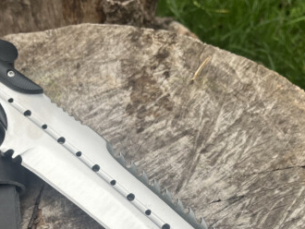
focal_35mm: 63
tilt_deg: -53.6
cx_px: 101
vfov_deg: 22.0
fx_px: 555
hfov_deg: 30.5
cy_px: 252
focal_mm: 5.1
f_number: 1.6
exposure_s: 1/211
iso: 40
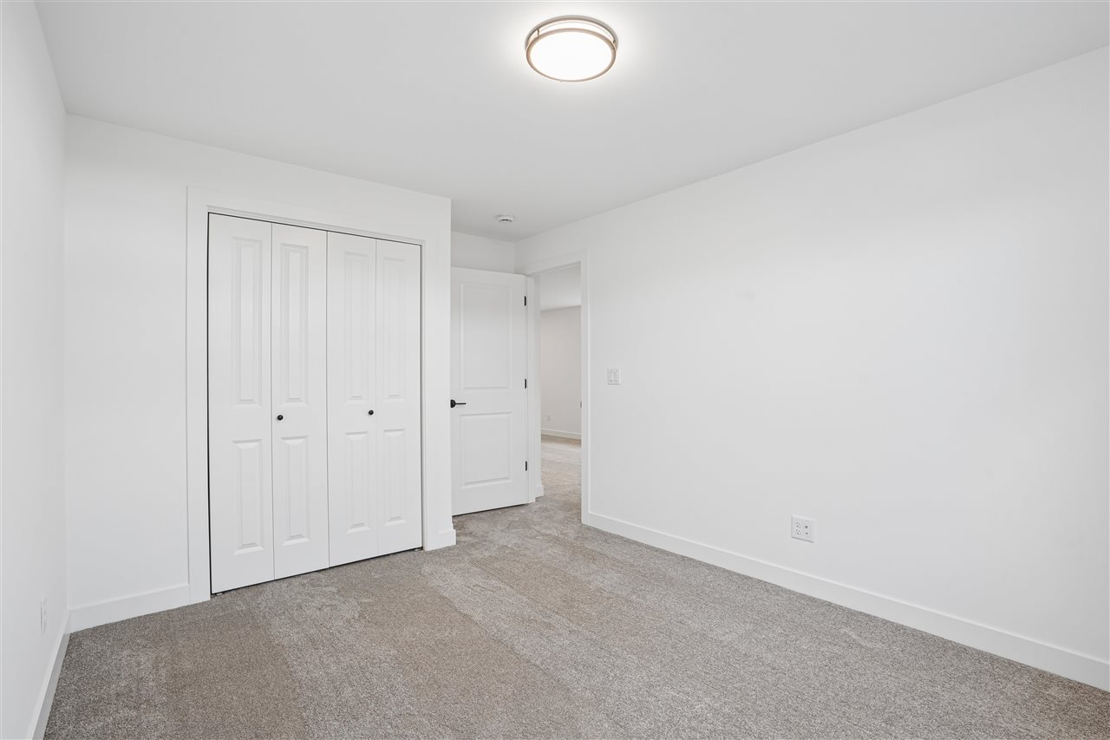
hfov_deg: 93.3
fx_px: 524
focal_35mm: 17
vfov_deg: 70.4
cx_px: 555
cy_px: 370
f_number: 9
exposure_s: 1/15
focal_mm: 17
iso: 400
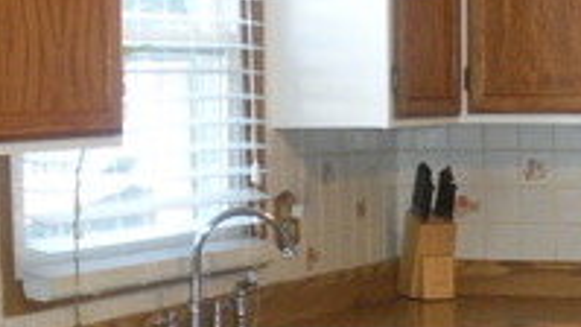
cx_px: 677
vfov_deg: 9.6
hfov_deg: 16.4
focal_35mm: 126
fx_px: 1941
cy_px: 309
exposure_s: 1/62.2
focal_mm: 6.3
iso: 403
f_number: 3.5
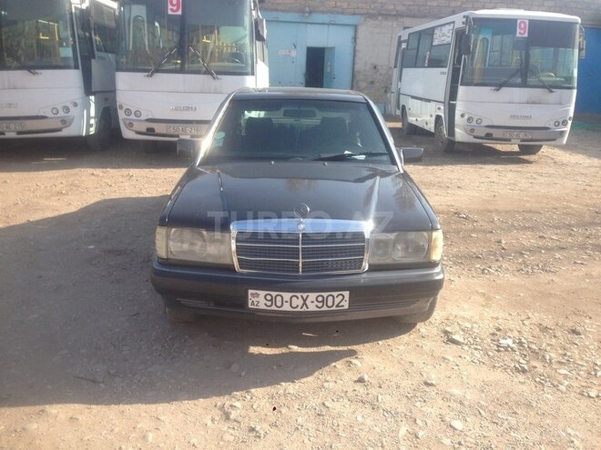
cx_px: 300
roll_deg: -3.2
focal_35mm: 33
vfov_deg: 42.9
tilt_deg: -14.2
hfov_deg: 55.4
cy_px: 225
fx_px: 573
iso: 50
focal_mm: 4.12
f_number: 2.4
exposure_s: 1/570
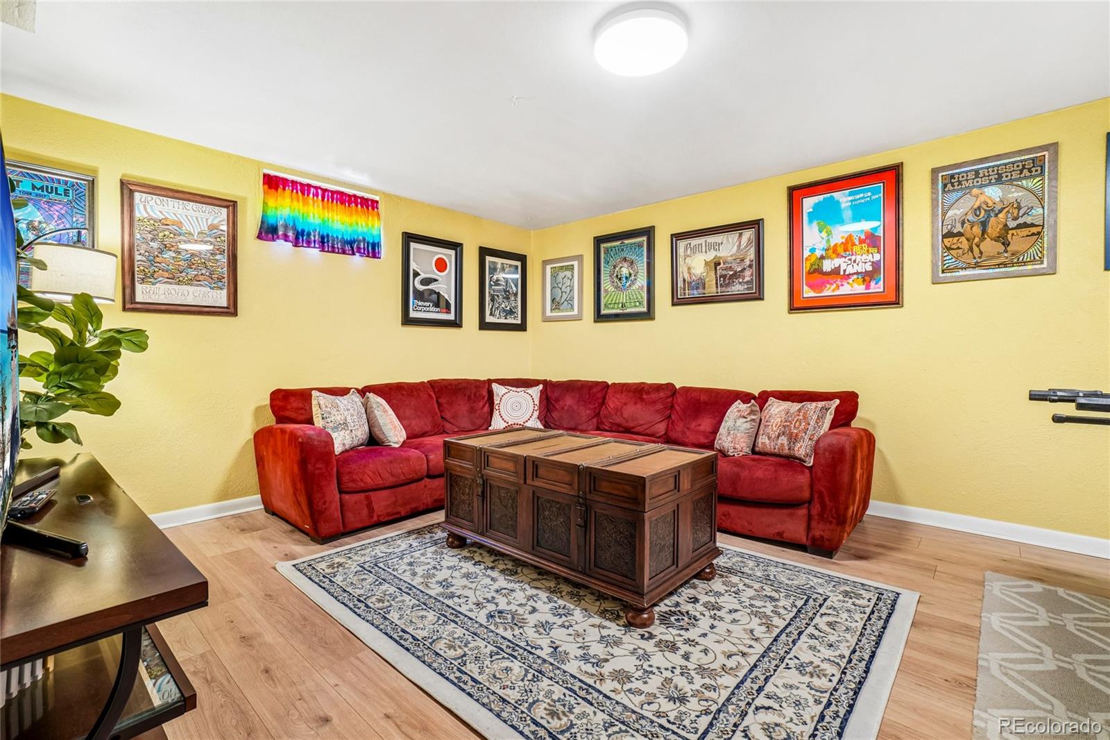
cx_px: 555
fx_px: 462
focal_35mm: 15
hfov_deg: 100.4
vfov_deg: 77.3
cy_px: 370
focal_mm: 10
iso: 400
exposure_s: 1/1.67
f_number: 8
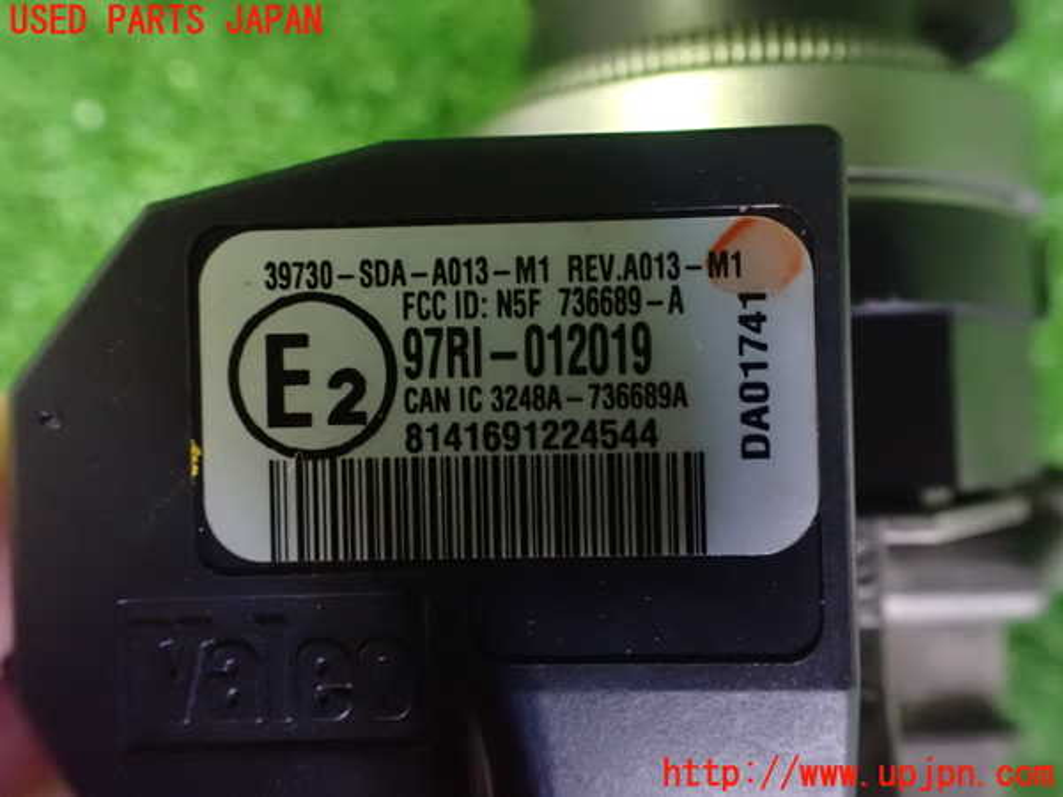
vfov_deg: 46.8
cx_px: 532
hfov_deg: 60.0
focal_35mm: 30
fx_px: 921
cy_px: 398
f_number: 2.3
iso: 1600
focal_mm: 5.4
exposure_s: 1/25
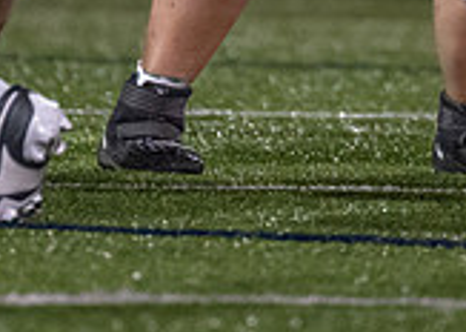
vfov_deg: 1.0
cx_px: 369
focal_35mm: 1442
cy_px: -270
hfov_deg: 1.4
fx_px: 19061
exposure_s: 1/1000
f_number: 2.8
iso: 3200
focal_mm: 200
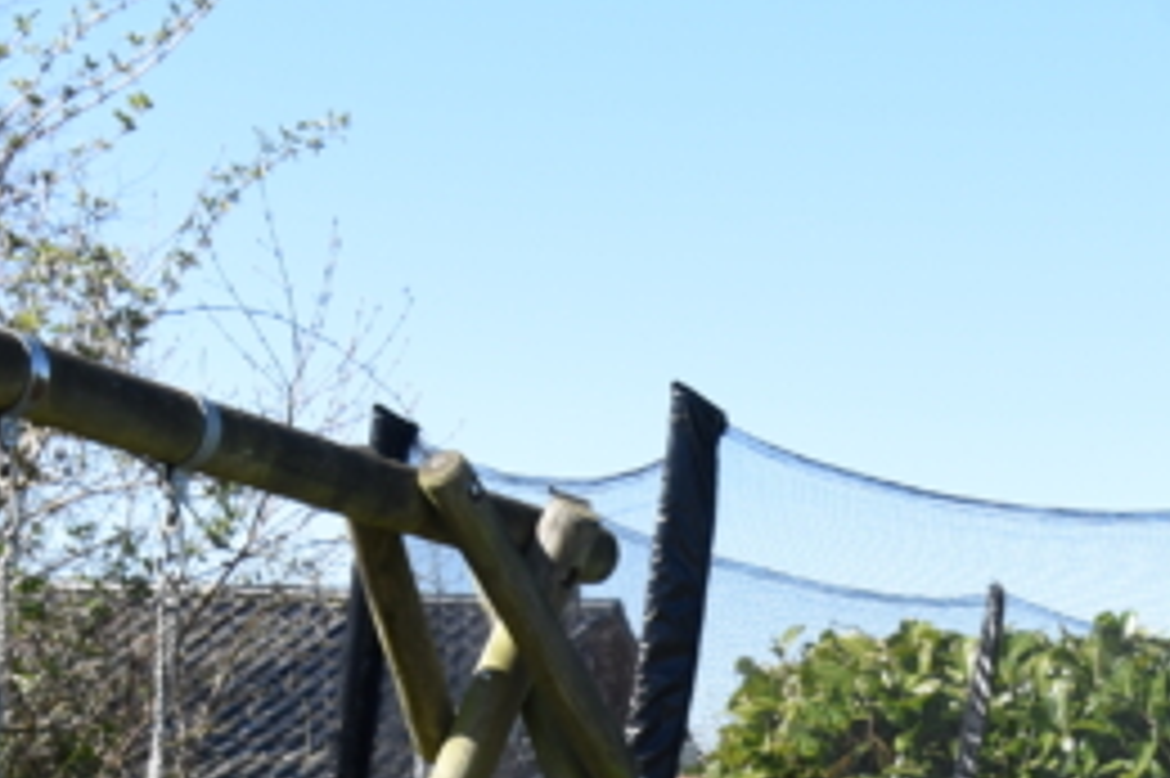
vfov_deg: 10.9
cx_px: 1071
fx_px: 3865
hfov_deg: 17.0
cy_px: 1322
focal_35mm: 119
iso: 160
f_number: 8
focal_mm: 30
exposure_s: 1/160
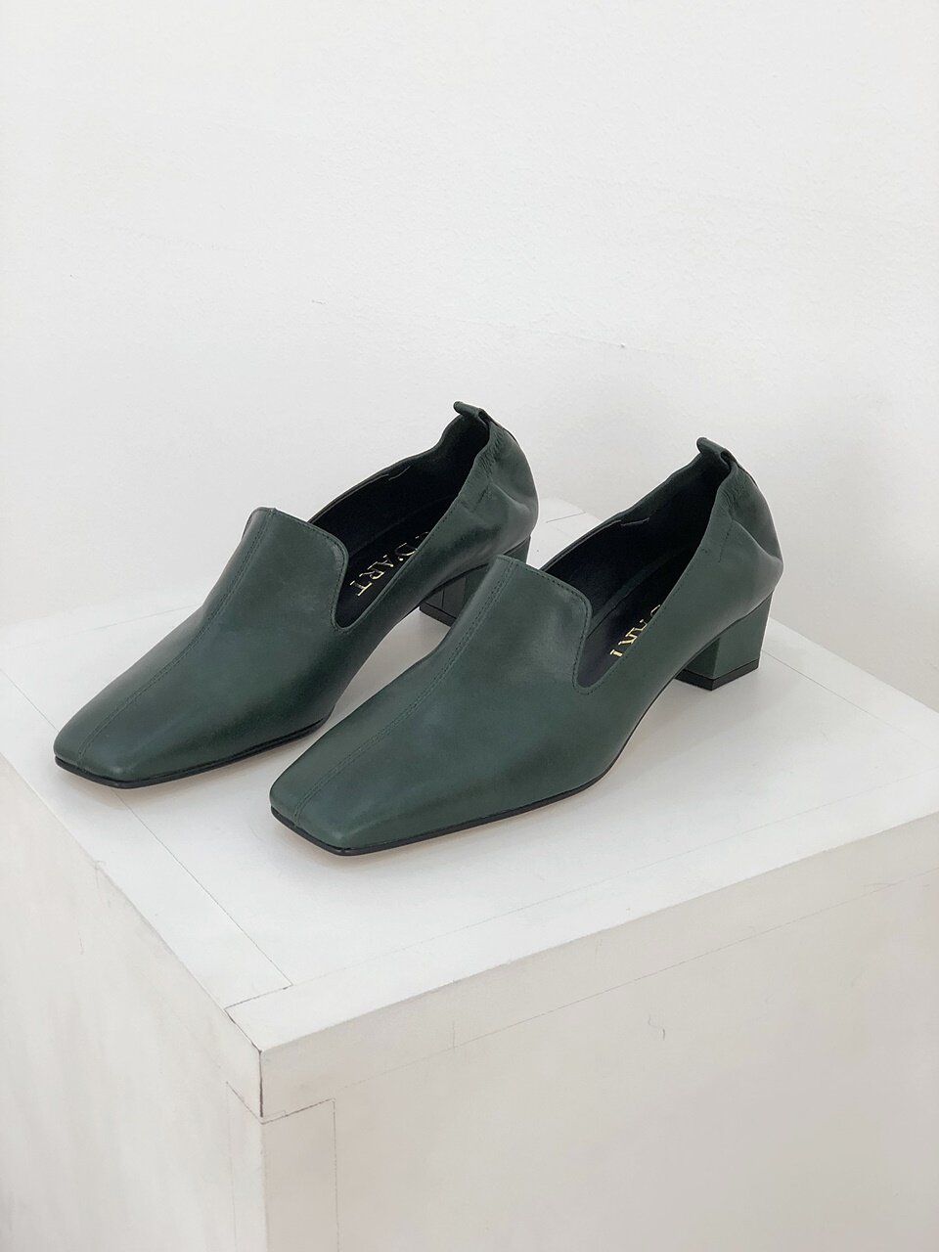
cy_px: 626
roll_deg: +0.1
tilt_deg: -25.3
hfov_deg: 25.7
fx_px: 2062
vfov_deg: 33.8
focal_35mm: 57
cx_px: 470
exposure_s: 1/30
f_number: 2.8
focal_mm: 6.6
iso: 32
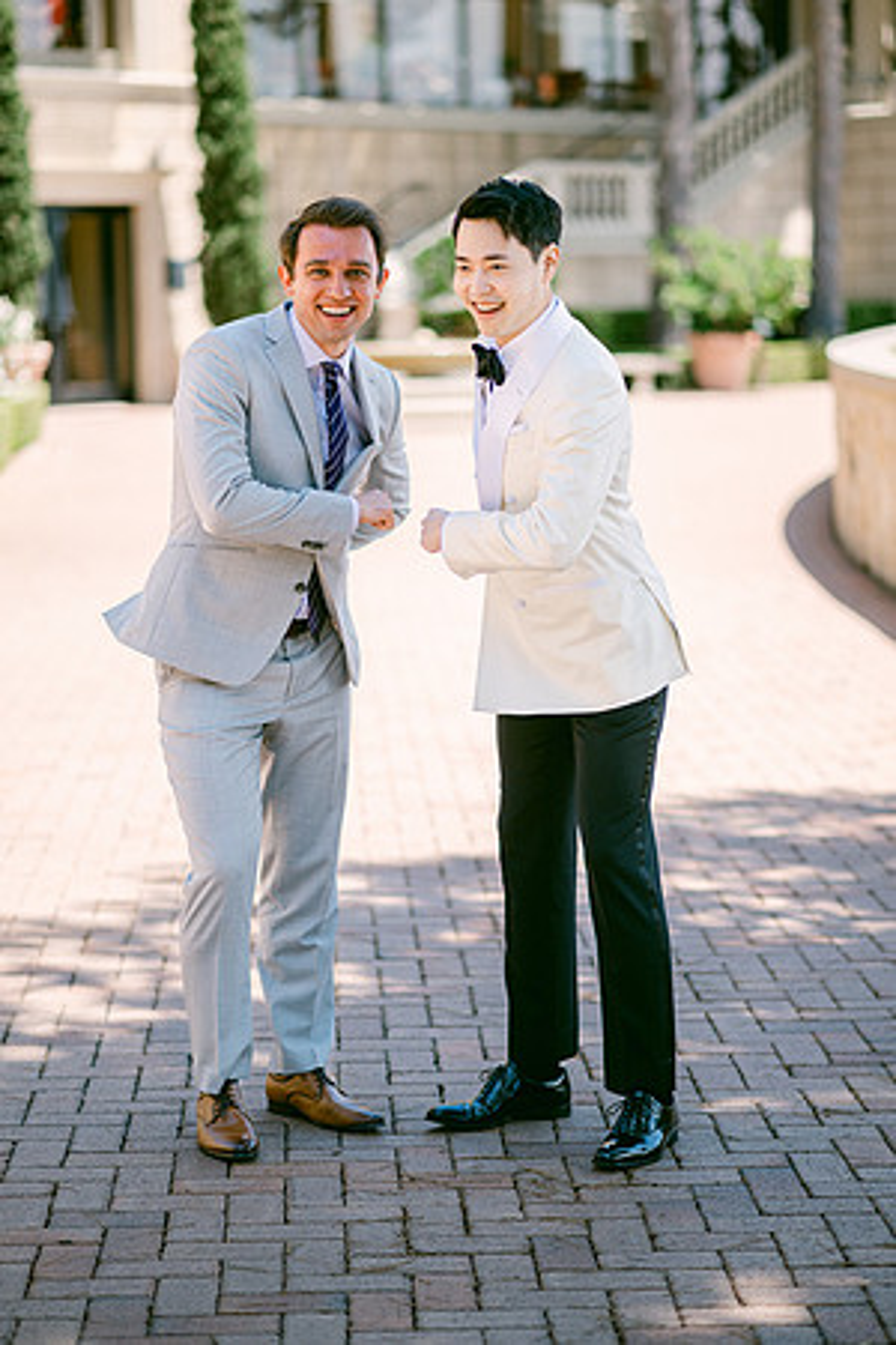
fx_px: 3173
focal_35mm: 85
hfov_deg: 16.1
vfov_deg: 23.9
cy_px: 672
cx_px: 448
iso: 64
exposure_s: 1/1600
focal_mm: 85
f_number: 1.8
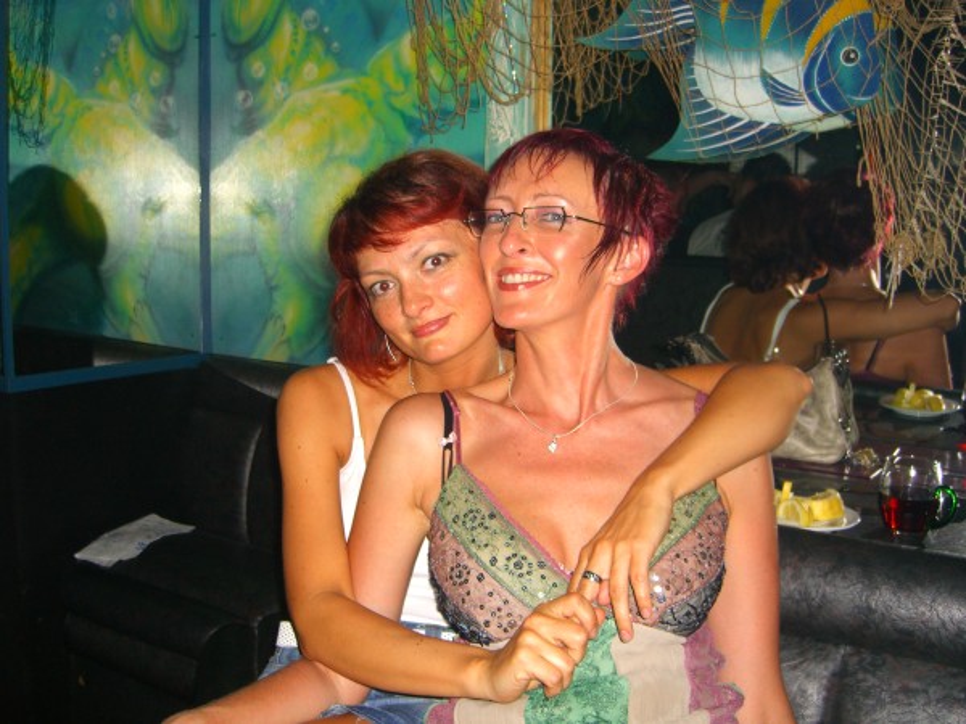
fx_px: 1060
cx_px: 483
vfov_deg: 37.7
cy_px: 362
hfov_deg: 49.0
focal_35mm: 38
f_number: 2.8
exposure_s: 1/60
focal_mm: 7.9
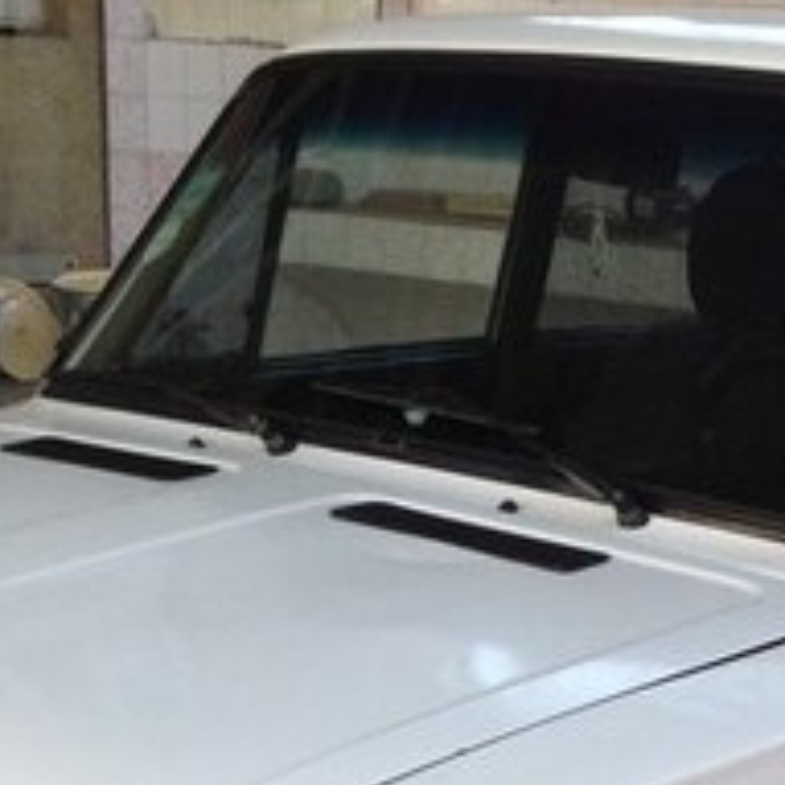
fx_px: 2591
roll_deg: -2.8
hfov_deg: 17.1
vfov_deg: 16.4
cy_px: 1001
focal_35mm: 101
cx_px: 625
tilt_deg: -20.1
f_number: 2.4
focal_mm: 4.12
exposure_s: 1/60
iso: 64
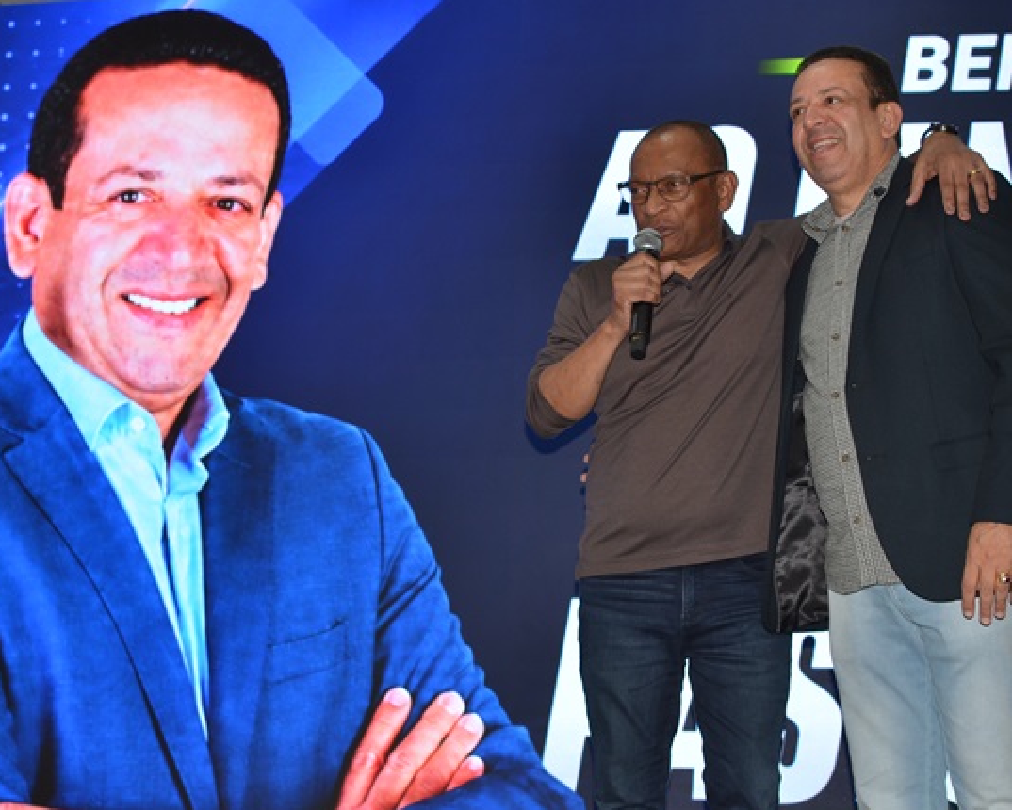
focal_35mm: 69
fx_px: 2057
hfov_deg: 27.6
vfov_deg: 22.3
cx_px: 498
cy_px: 460
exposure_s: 1/125
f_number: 2.8
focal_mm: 35
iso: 200
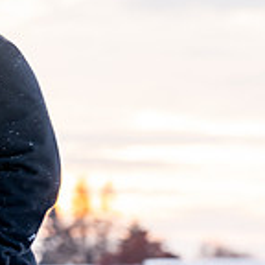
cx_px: -179
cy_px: 240
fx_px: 3005
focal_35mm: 347
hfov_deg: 5.0
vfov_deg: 5.0
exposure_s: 1/125
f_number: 4.5
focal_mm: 101
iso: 100
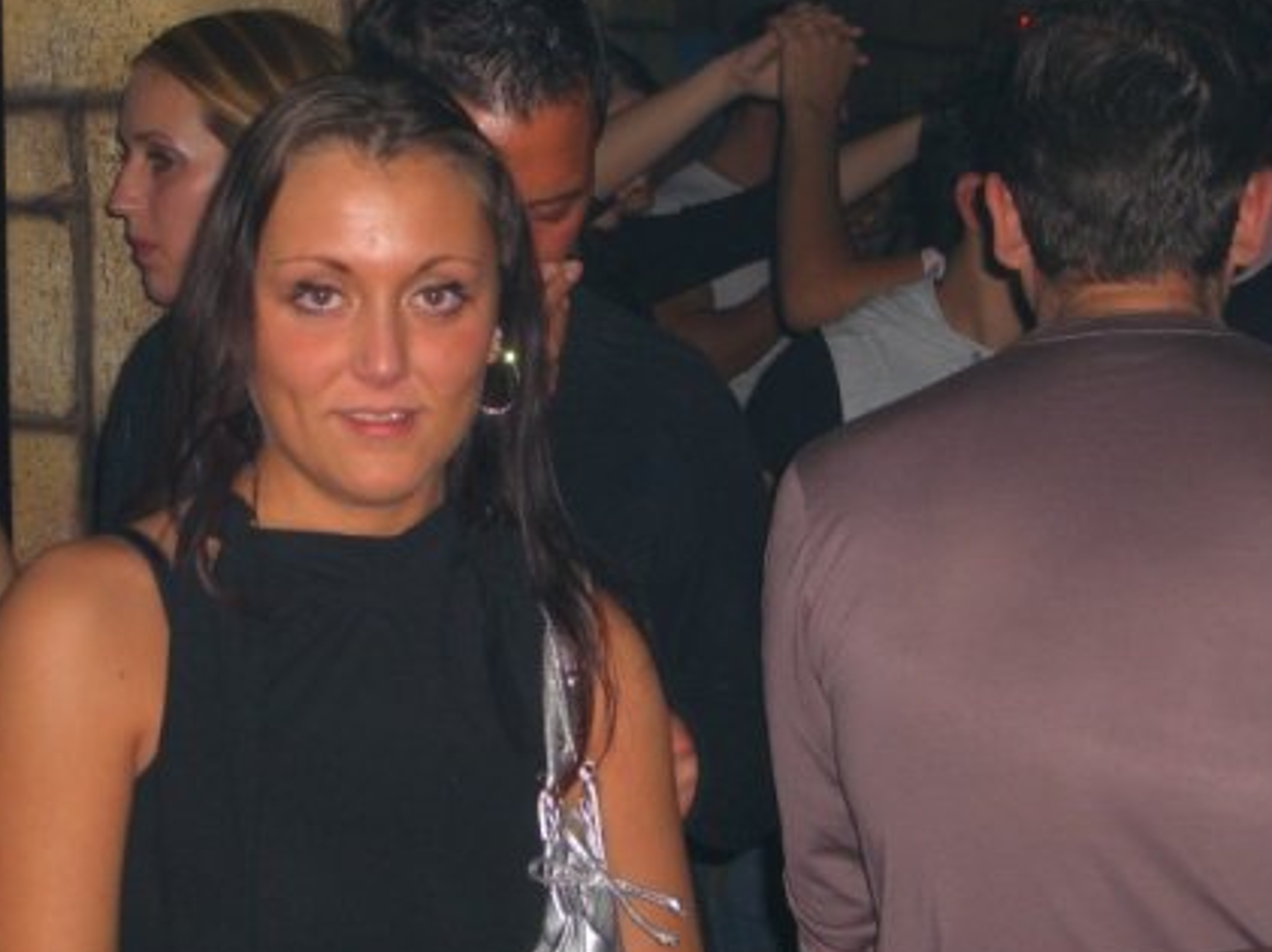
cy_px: 417
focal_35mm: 97
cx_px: 523
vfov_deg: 15.2
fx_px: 3561
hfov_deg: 20.2
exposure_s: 1/60
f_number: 4
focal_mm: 14.2
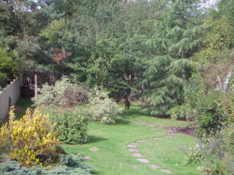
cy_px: 88
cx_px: 117
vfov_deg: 13.7
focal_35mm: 108
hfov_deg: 18.2
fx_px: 730
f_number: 4.7
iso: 50
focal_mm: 14.1
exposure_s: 1/94.2
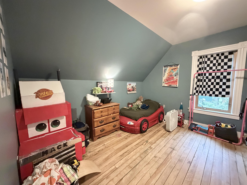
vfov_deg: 85.7
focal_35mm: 14
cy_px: 92
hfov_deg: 102.1
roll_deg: -0.6
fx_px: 100
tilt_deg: -6.3
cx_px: 124
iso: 1000
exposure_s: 1/60
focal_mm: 2.22
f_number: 2.2
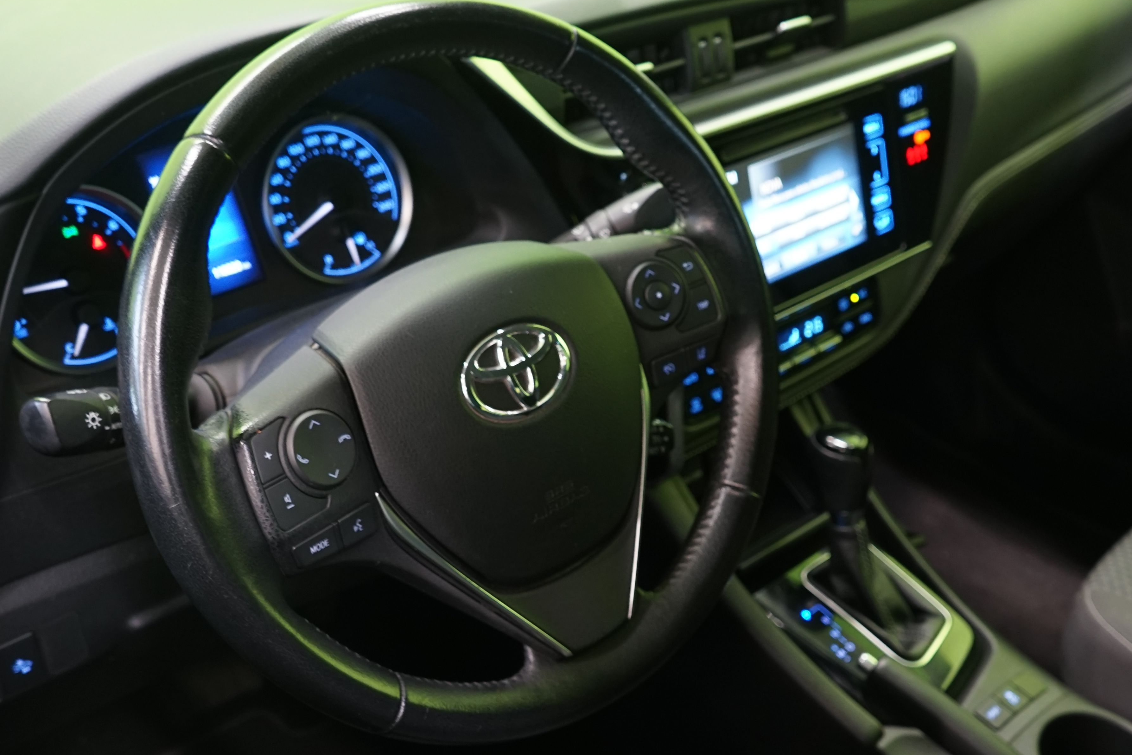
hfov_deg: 41.5
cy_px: 467
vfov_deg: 28.6
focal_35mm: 47
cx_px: 732
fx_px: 1478
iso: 800
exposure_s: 1/10
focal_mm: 28
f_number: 4.5
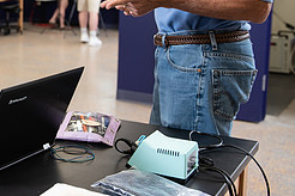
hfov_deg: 26.0
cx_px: -14
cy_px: 28
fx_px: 598
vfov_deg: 18.4
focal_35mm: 73
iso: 640
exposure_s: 1/200
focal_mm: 31
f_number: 3.5
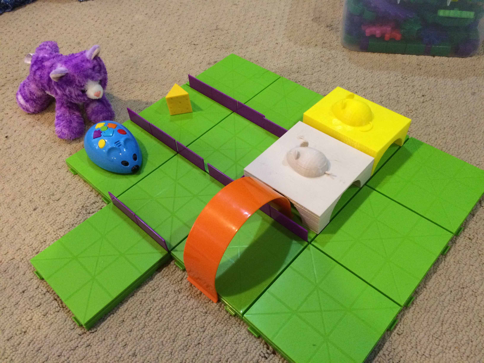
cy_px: 182
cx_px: 242
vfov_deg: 48.2
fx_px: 405
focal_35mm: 29
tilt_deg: -49.0
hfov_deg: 61.7
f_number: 2.2
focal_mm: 4.15
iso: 250
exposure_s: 1/30
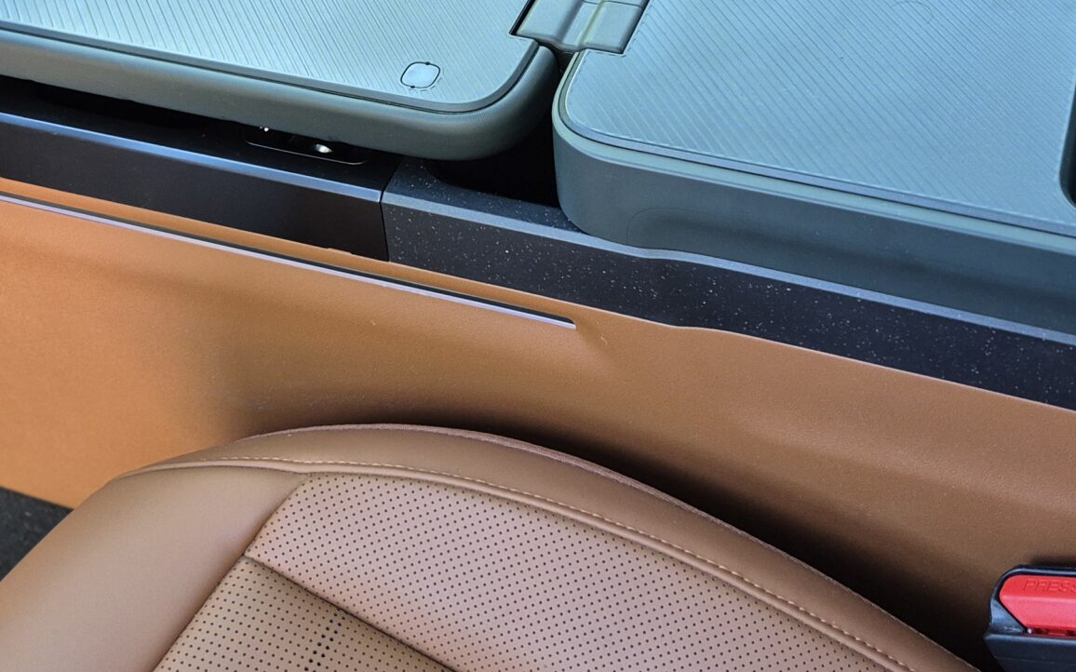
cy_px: -61
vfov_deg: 22.6
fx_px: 1583
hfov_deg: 37.3
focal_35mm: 54
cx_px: 670
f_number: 1.8
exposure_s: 1/100
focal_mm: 5.4
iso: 320
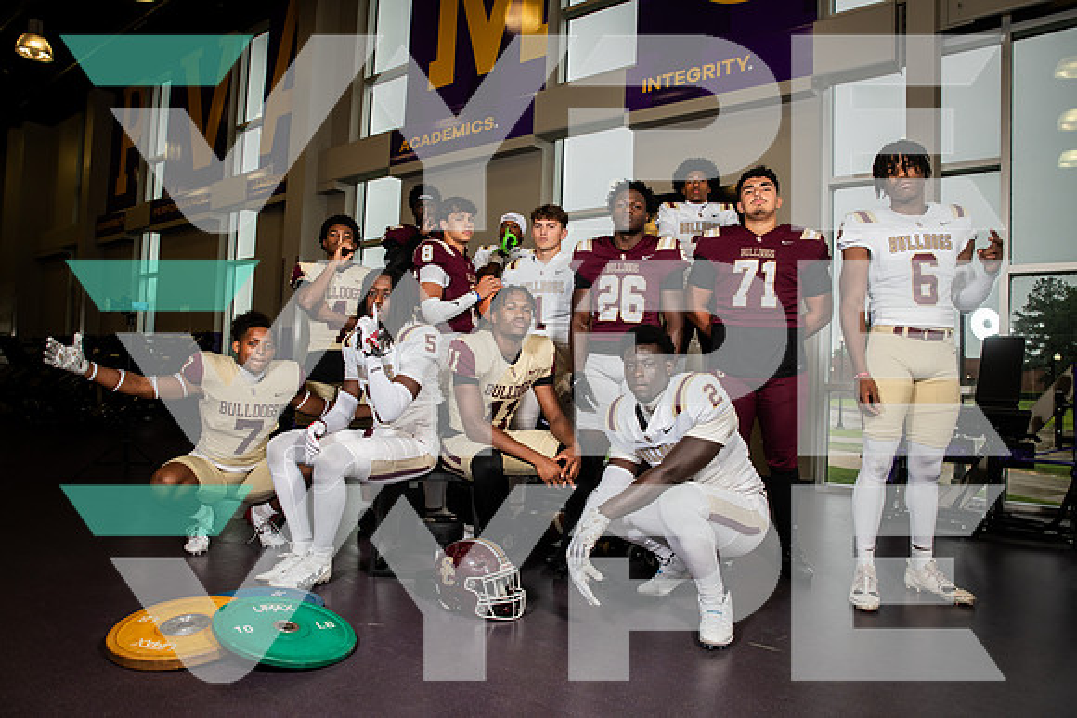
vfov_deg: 53.2
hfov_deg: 73.7
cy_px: 359
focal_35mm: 24
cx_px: 538
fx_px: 718
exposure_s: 1/250
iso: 500
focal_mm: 24
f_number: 5.6
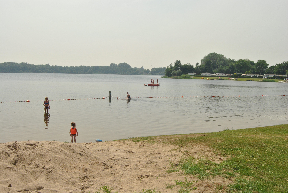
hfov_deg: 49.5
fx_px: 312
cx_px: 144
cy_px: 96
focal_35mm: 39
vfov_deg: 34.3
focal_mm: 26
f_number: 13
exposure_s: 1/640
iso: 400
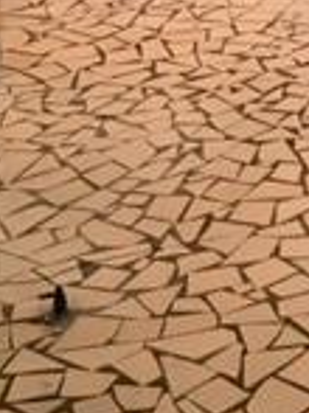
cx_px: 562
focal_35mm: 126
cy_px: -138
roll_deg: +0.5
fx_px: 1502
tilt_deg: -13.0
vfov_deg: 14.9
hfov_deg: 11.0
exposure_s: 1/15
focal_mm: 4.15
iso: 64
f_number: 2.2
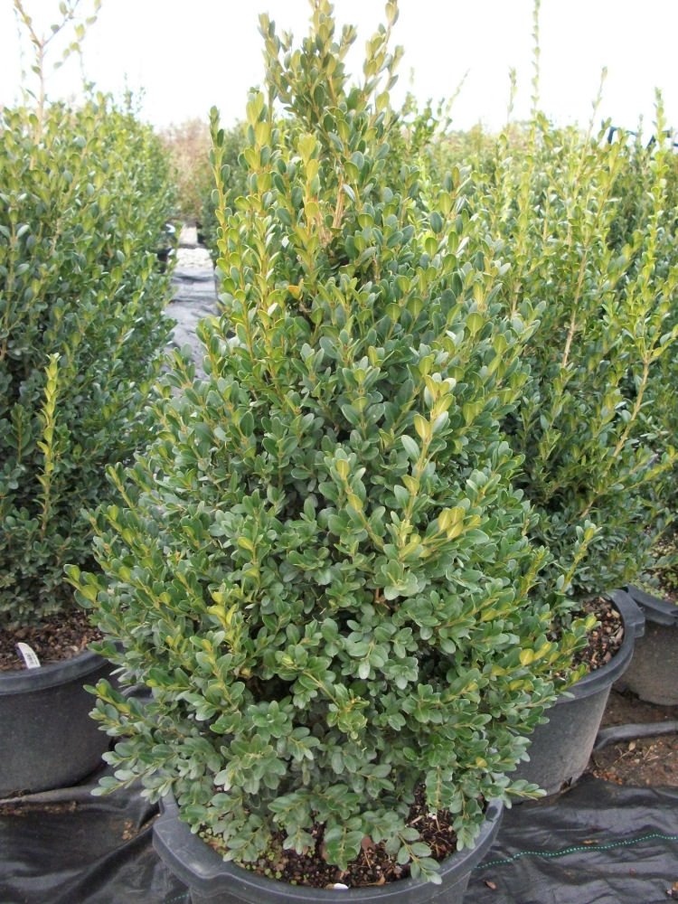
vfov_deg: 52.6
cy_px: 452
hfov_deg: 40.7
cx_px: 339
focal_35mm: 35
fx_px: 914
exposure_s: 1/500
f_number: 3.1
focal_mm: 6.3
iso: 342
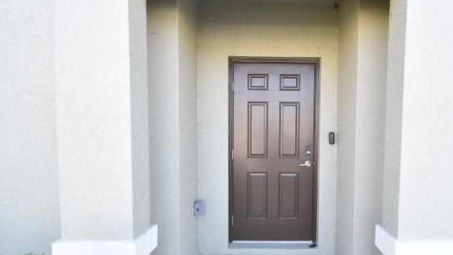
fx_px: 240
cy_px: 136
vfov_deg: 55.8
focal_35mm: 20
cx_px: 278
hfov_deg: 85.3
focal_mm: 10
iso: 800
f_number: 3.5
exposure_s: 1/500
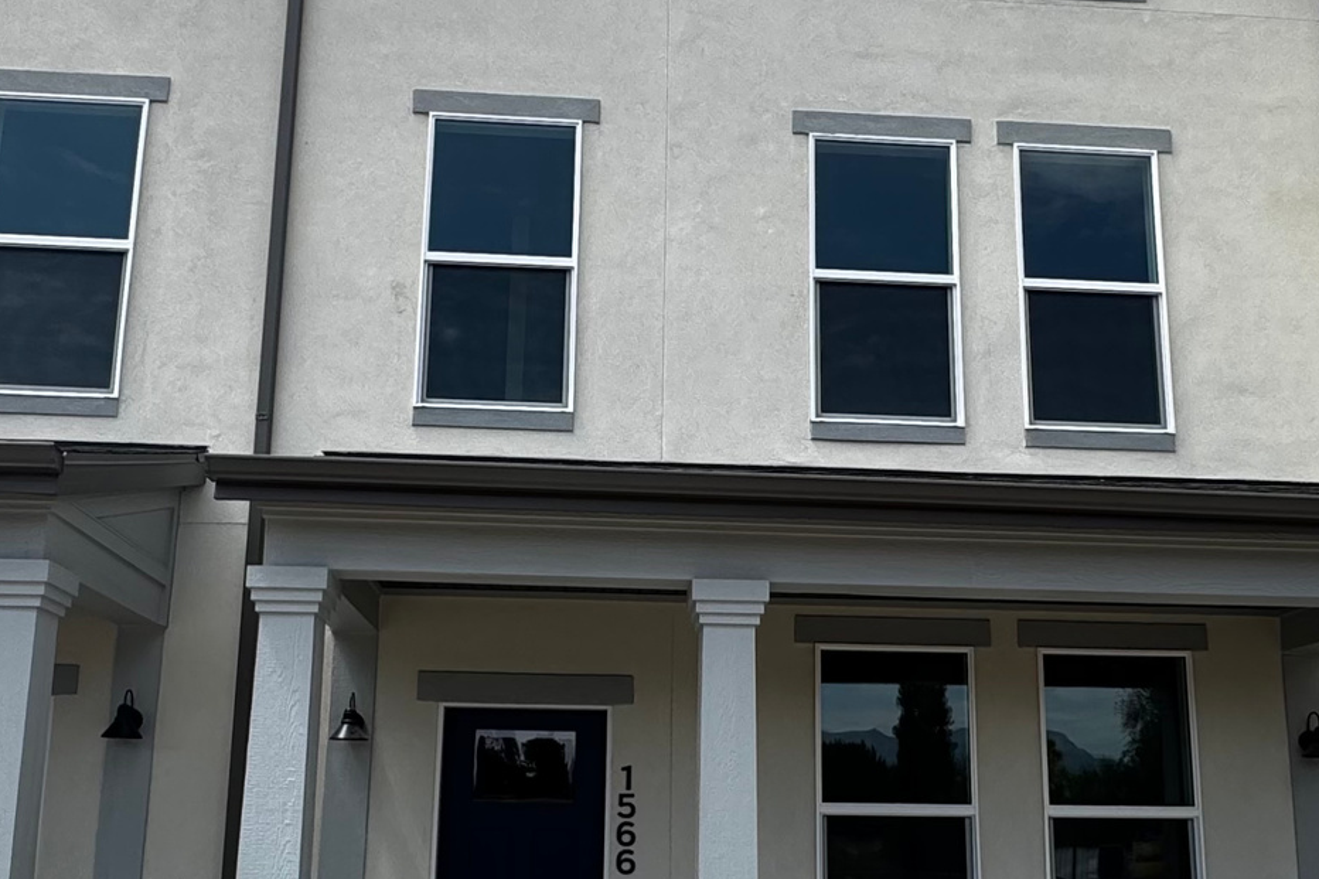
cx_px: 706
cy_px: 354
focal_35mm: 32
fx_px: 1172
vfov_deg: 40.9
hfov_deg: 58.7
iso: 50
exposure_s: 1/1506
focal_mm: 2.22
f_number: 2.2
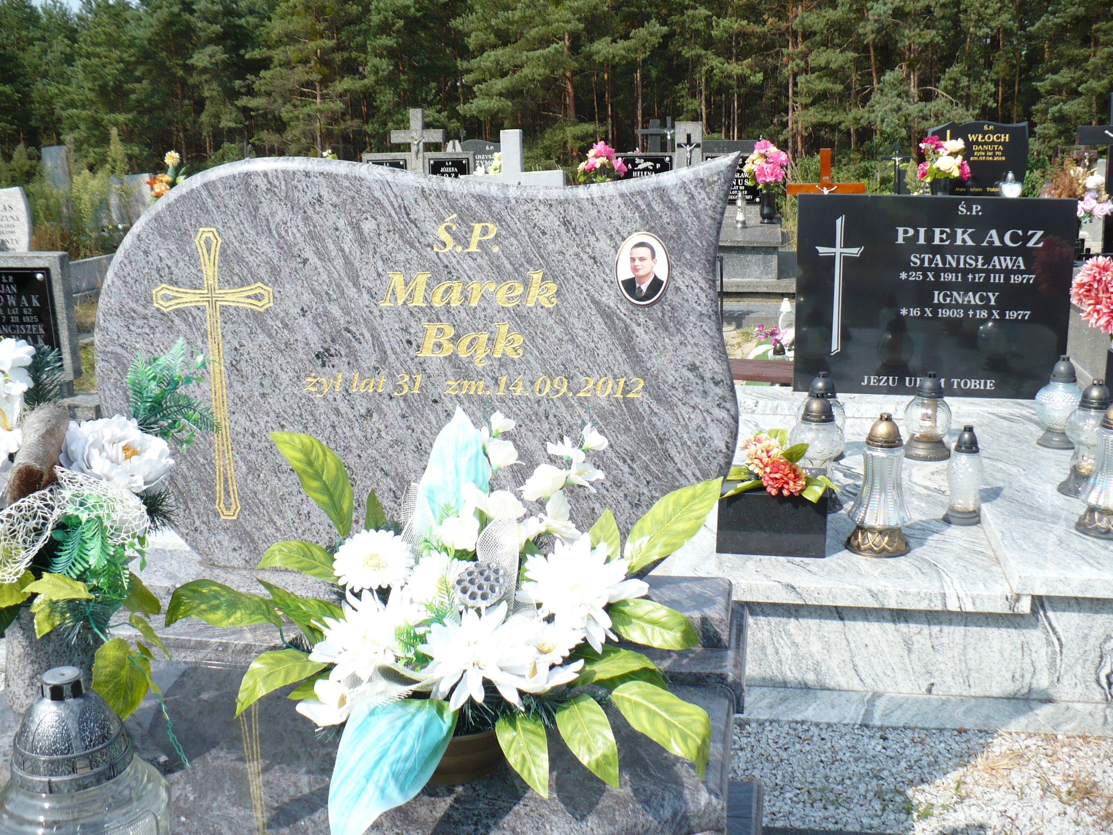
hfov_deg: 50.1
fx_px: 1190
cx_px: 556
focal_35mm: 37
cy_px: 418
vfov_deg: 38.7
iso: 100
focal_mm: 6.1
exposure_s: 1/800
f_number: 2.8
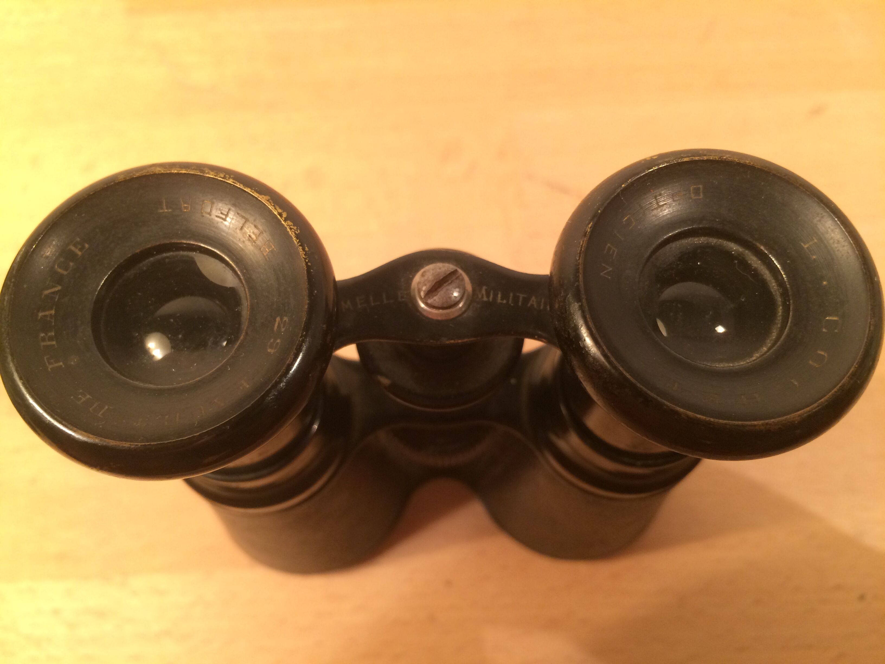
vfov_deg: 48.2
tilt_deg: -69.5
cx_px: 442
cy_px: 332
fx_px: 741
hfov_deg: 61.7
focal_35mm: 29
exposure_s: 1/33
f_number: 2.2
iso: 160
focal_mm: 4.15
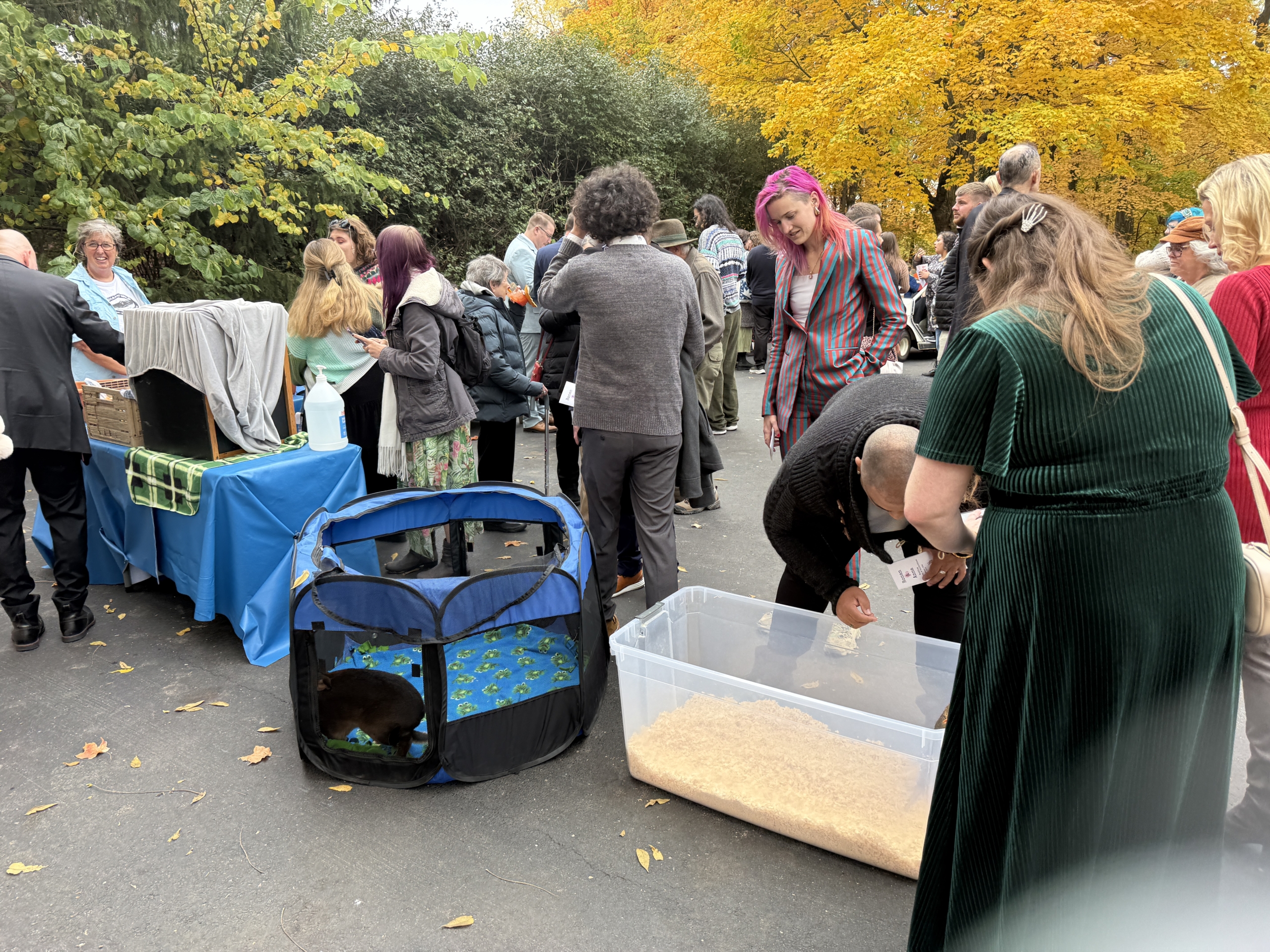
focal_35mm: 24
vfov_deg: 56.8
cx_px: 635
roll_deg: +2.2
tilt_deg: -14.1
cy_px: 476
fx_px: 881
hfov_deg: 71.6
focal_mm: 6.76
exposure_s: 1/263
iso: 64
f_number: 1.78
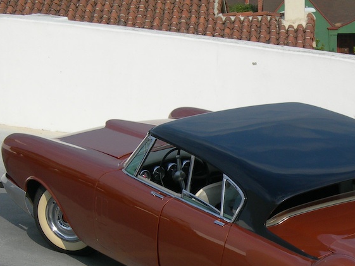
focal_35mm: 188
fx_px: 1928
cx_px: 295
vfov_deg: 7.9
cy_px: 232
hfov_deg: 10.5
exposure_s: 1/260
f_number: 7.8
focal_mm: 21.3
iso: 50
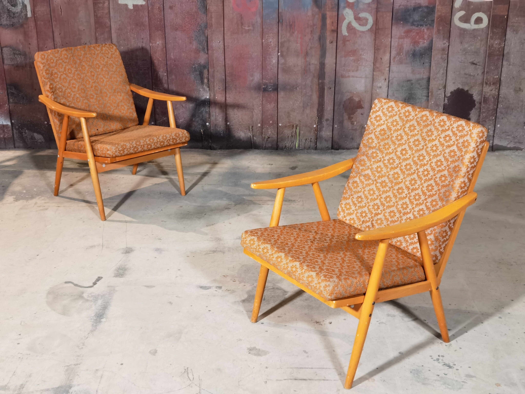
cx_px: 262
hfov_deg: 40.4
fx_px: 713
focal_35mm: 47
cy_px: 197
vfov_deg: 30.9
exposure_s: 1/33.3
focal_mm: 6.71
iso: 400
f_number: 1.9
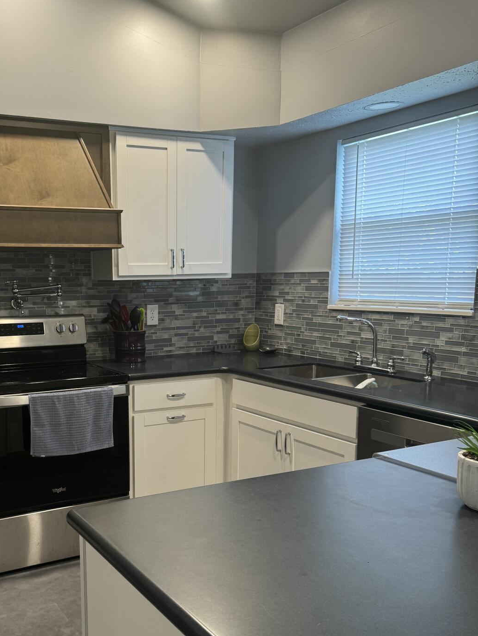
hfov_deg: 39.8
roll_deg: +0.8
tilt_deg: -9.7
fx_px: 644
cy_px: 388
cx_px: 132
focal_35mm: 35
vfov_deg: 52.2
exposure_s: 1/60
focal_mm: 6.76
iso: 125
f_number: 1.78
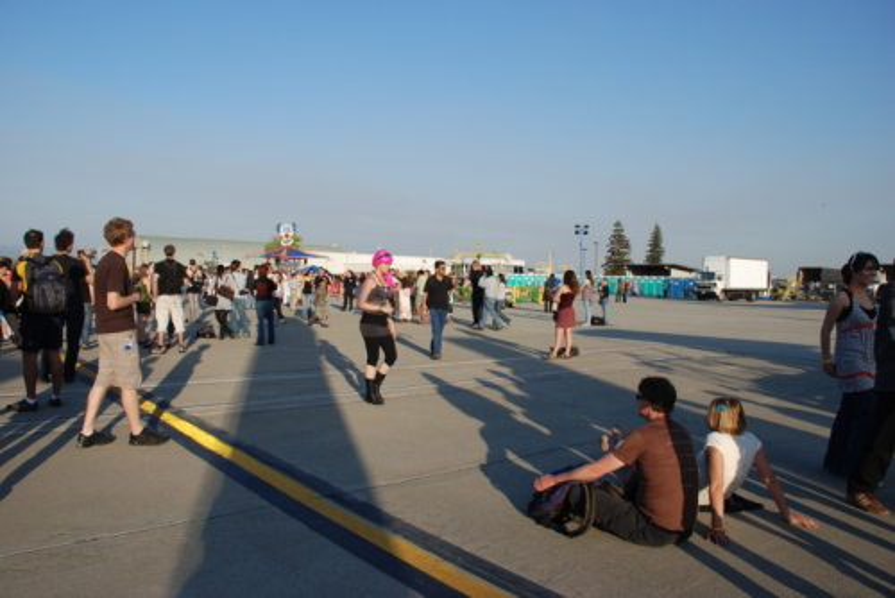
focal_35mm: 27
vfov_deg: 48.0
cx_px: 448
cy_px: 299
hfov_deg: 67.4
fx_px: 672
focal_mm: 18
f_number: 6.3
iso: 100
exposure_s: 1/160
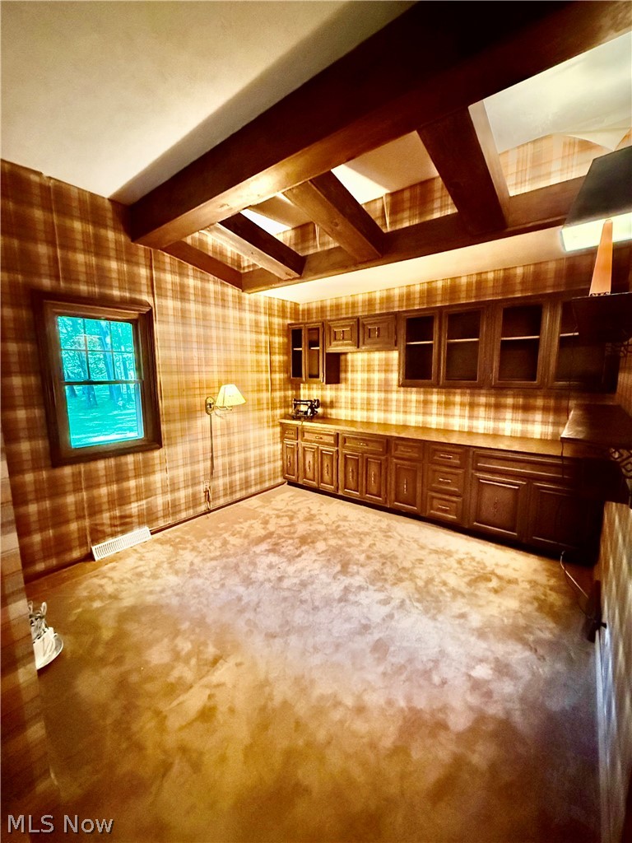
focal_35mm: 14
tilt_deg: -8.2
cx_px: 316
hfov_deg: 85.7
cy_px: 422
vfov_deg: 102.1
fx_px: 341
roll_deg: +0.3
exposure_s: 1/40
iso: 1250
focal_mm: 2.22
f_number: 2.2
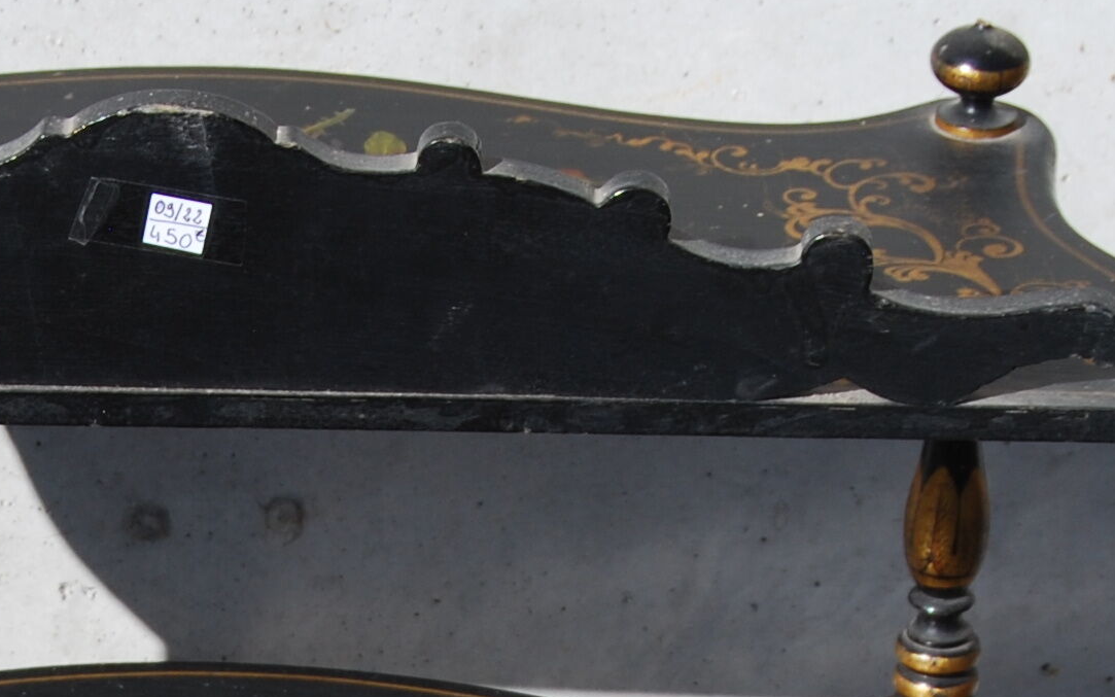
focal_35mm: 208
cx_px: 166
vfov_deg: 6.2
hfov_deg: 10.0
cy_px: 1156
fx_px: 6321
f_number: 8
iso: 100
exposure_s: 1/250
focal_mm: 38
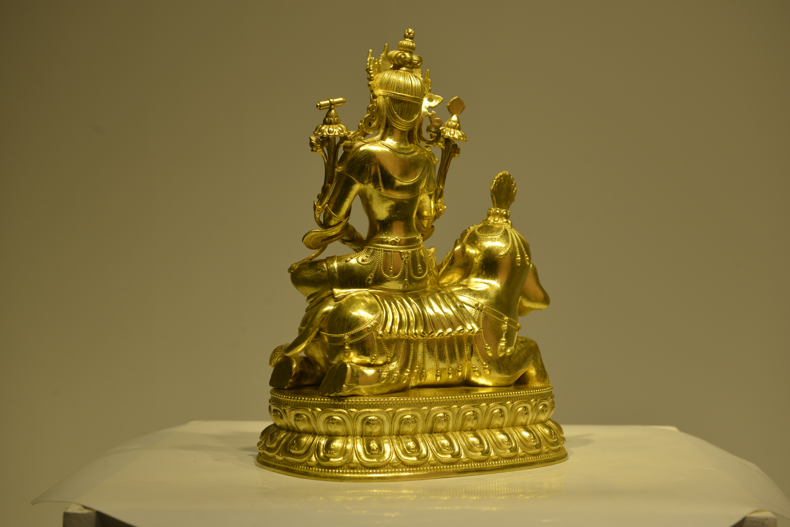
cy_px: 264
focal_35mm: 70
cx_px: 395
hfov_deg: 28.8
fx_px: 1537
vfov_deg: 19.5
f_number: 6.3
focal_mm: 70
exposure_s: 1/160
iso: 320
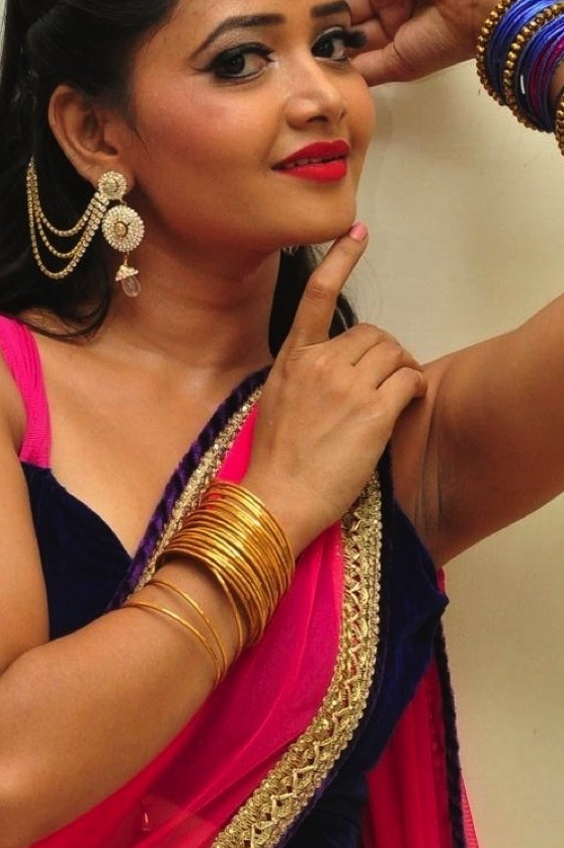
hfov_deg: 8.2
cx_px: 345
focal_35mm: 168
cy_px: 672
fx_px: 3956
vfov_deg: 12.2
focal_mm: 52
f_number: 7.1
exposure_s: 1/125
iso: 1600
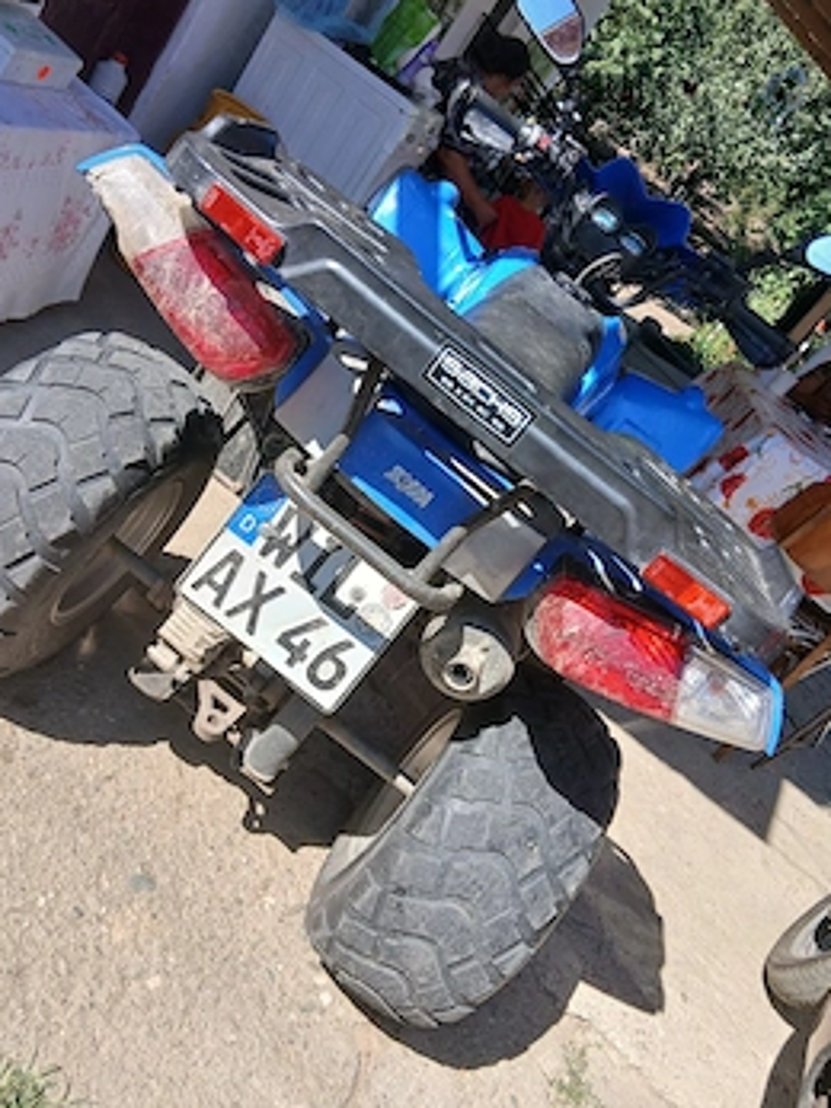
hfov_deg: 46.7
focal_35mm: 30
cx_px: 390
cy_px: 520
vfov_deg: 59.9
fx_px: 961
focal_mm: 3.98
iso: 20
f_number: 1.8
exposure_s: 1/312
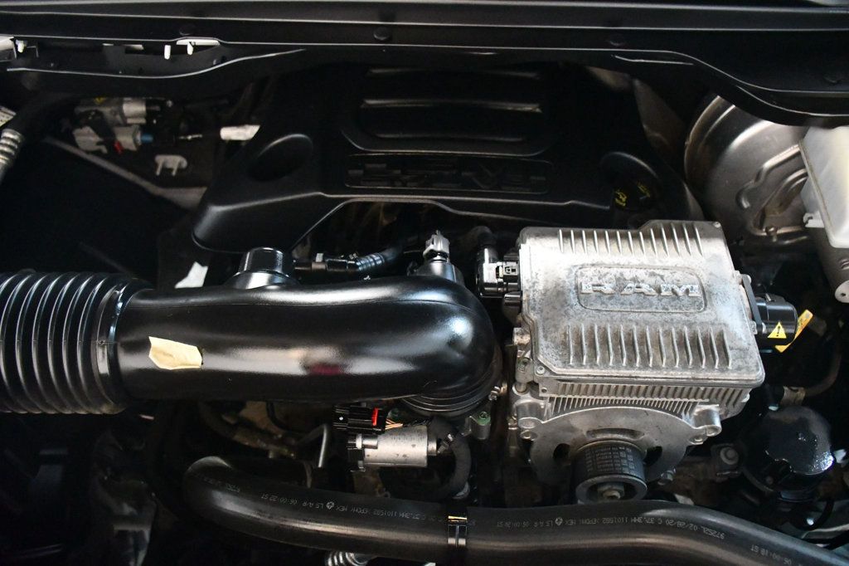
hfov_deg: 61.9
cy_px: 283
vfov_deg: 43.6
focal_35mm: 30
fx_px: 707
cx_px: 424
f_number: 3.5
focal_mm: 20
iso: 12800
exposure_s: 1/60
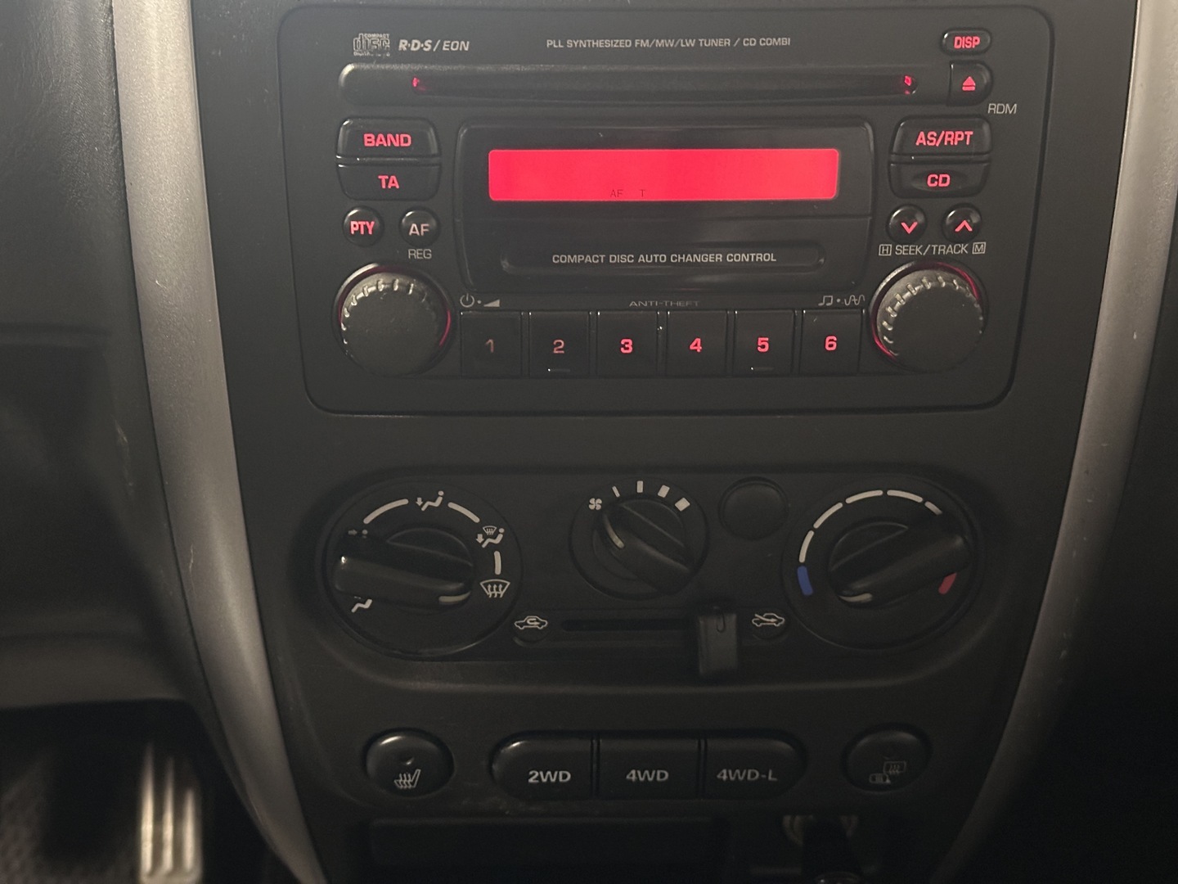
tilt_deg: -30.8
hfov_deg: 39.7
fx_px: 1633
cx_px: 589
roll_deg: -1.1
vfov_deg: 30.3
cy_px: 442
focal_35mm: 48
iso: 1000
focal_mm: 6.86
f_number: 1.78
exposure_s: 1/20
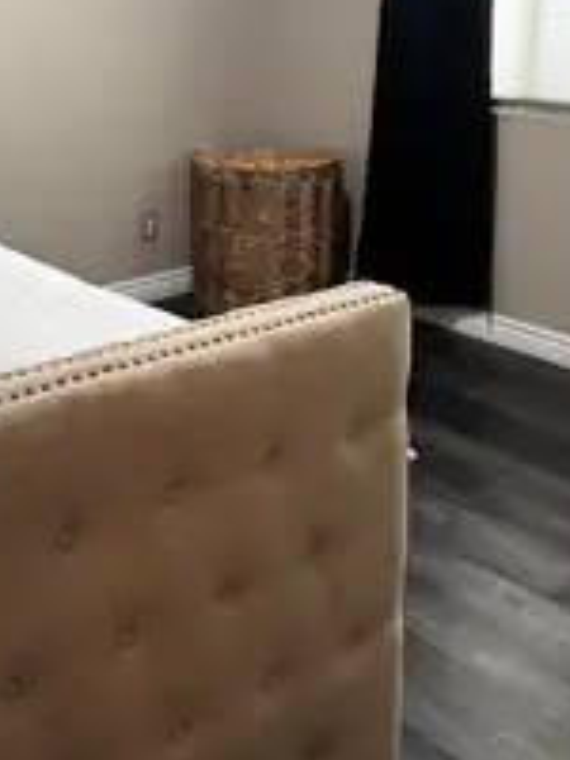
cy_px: 190
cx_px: 217
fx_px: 1054
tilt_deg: -10.5
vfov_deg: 38.6
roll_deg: +0.0
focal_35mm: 48
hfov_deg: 30.2
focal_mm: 6.76
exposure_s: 1/60
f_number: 1.78
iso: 400
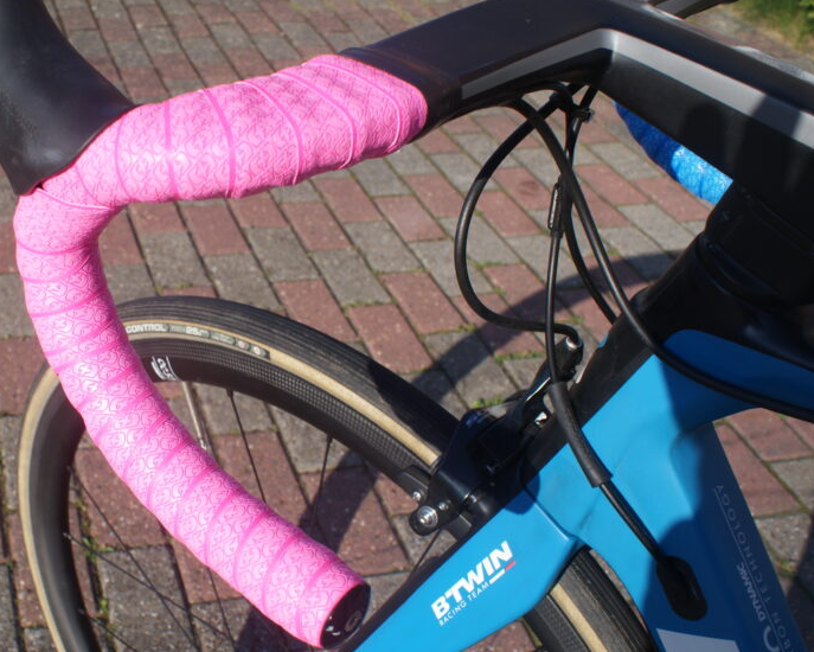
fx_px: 1012
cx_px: 231
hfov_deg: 42.8
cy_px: 351
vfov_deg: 35.7
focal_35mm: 42
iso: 100
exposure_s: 1/160
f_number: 11
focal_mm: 20
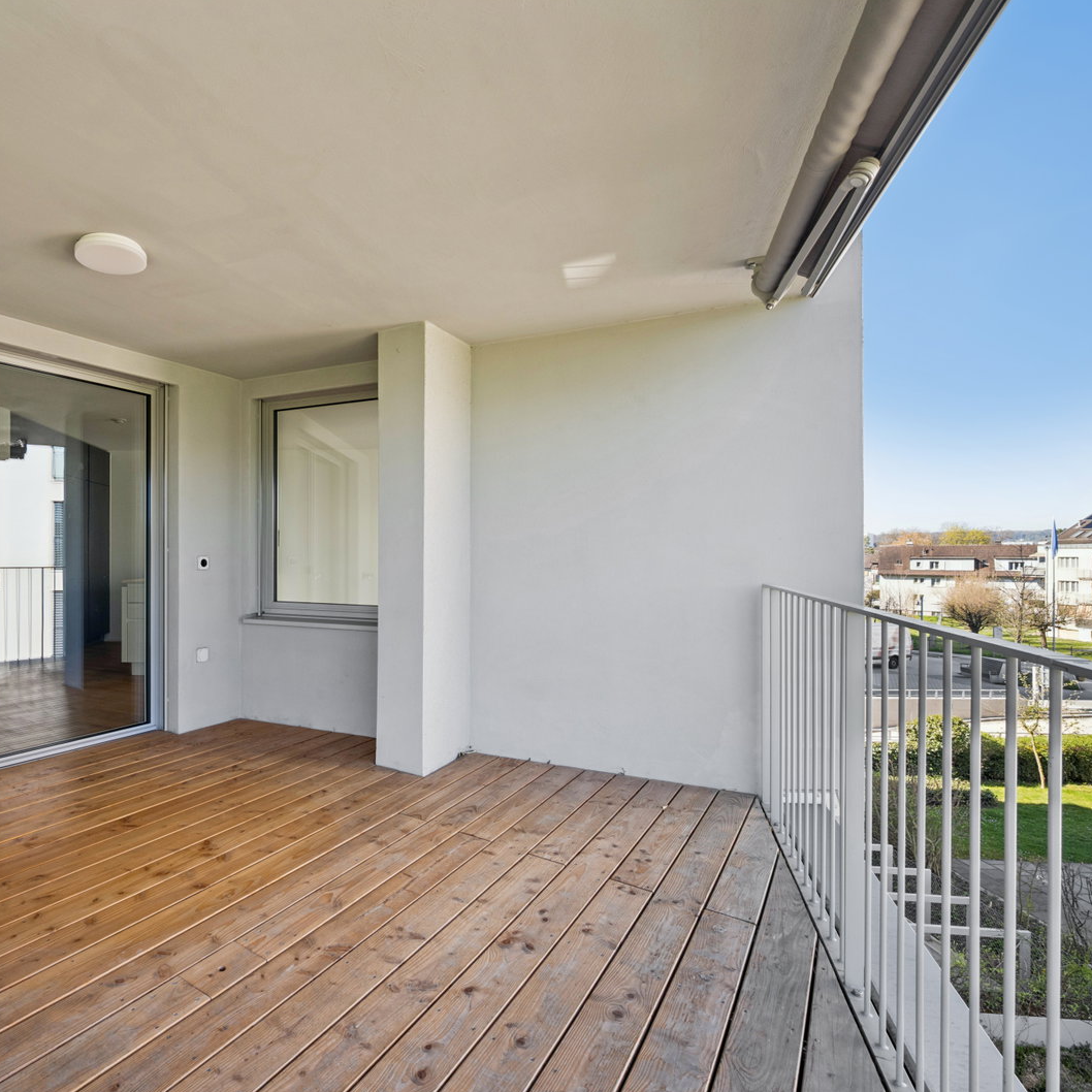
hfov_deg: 76.7
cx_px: 319
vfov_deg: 80.7
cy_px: 549
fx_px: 642
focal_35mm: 18
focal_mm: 14
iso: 200
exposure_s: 1/25
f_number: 9
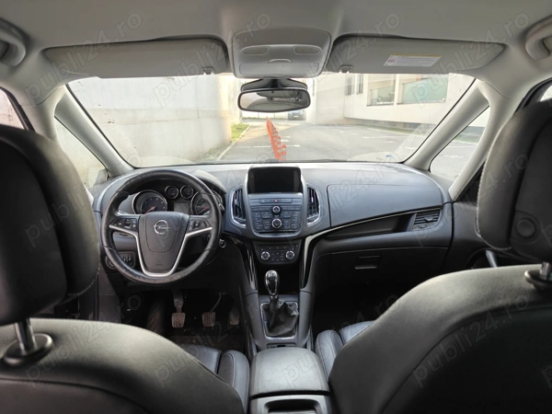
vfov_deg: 58.9
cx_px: 276
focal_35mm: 23
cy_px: 207
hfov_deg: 73.9
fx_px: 367
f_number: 1.6
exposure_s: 1/150
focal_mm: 6.06
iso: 500
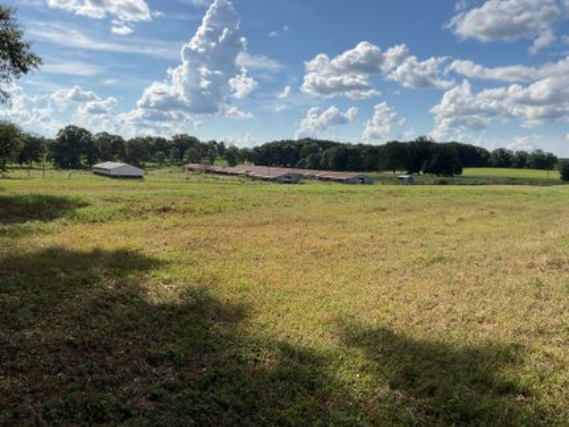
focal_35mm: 29
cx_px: 284
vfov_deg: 48.2
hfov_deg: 61.7
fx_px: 477
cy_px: 214
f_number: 1.8
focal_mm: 3
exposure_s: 1/2667
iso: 16
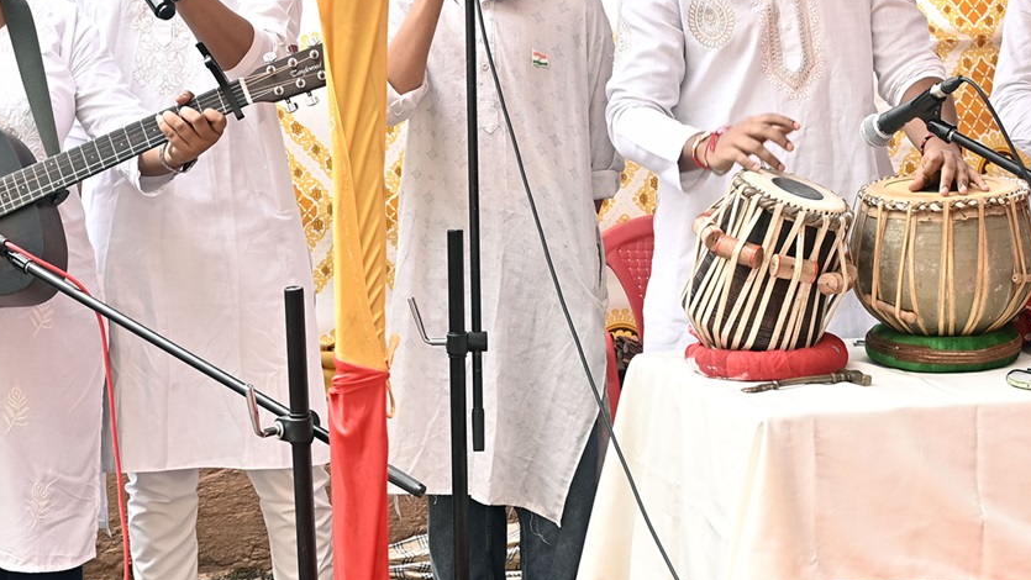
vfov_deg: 15.5
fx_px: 2133
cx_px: 648
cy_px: 379
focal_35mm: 78
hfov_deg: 27.1
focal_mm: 30
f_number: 4.5
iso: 200
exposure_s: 1/125
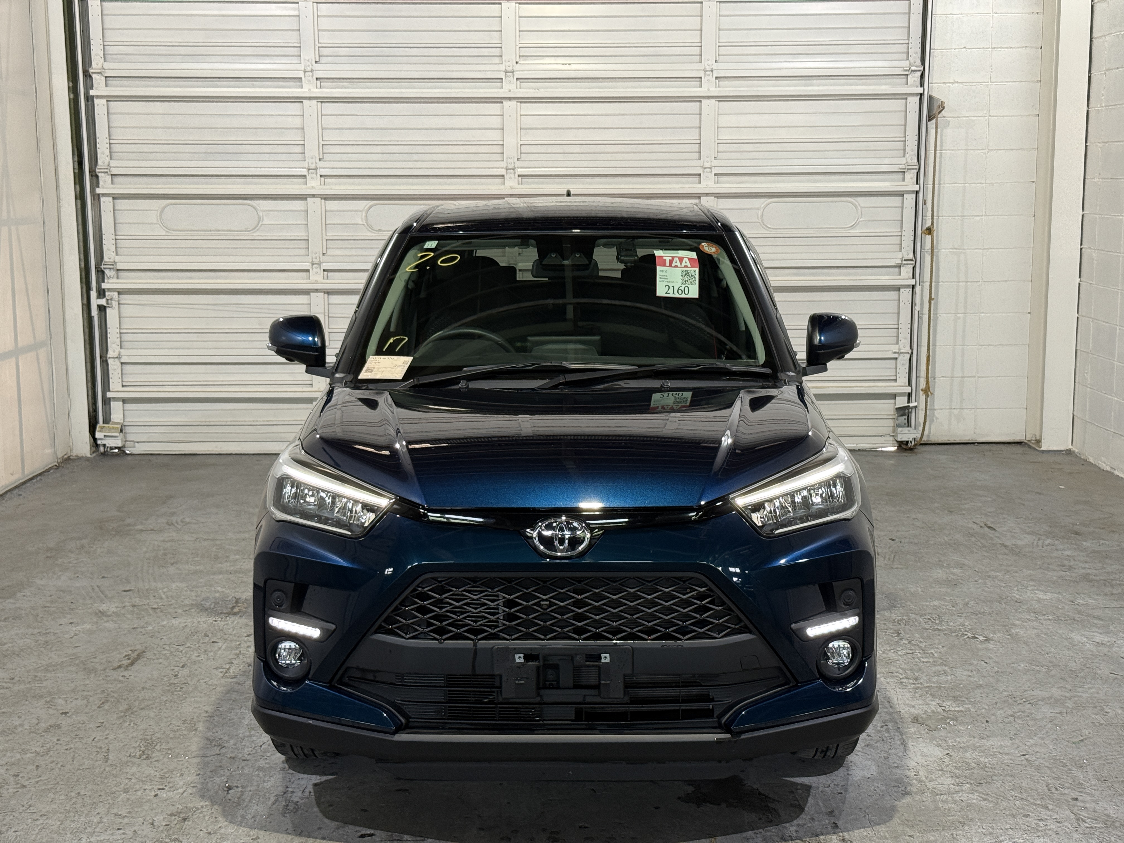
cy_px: 422
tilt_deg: -8.3
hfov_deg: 39.7
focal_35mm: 48
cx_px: 562
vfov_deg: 30.3
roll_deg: +0.2
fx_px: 1559
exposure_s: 1/60
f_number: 1.78
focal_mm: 6.76
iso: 100
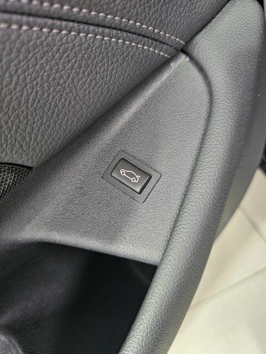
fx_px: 236
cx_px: 133
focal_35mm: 23
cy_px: 177
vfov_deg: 73.9
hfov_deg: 58.9
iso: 500
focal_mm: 6.3
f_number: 1.7
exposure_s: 1/50
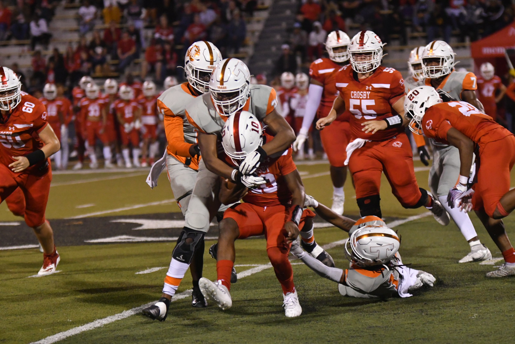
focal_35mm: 195
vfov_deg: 7.0
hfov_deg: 10.5
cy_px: 172
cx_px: 258
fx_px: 2789
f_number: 2.8
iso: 5000
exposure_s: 1/800
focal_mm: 130
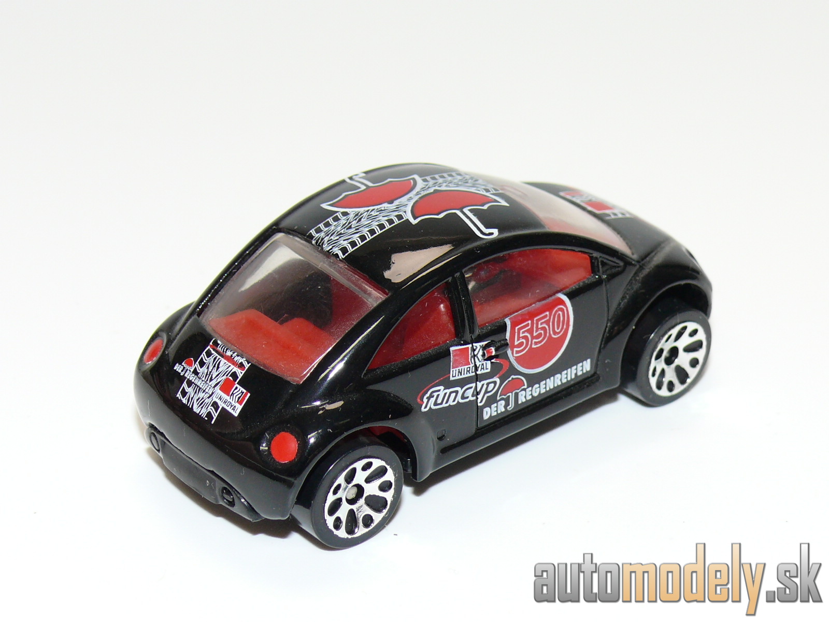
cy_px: 311
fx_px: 2227
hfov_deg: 21.1
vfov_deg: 15.9
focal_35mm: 93
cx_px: 414
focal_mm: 12.7
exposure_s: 1/30
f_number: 4
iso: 100
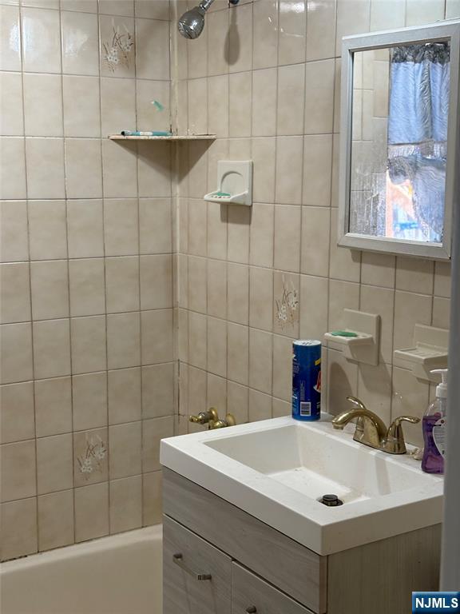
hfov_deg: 28.0
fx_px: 921
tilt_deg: -2.5
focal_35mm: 52
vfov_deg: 36.8
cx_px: 230
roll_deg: -0.9
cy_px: 307
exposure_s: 1/60
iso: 32
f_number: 1.6
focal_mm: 5.96
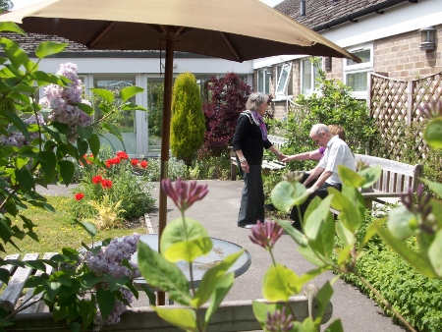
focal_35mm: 42
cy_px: 166
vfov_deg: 34.4
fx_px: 537
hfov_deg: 44.8
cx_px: 221
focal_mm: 7.1
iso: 64
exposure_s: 1/556
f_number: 3.2
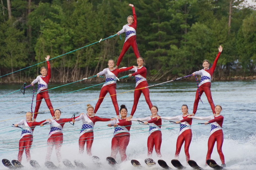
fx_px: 1856
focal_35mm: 261
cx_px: 123
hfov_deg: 7.9
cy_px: 89
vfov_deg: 5.3
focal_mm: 160
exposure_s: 1/250
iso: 640
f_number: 6.3
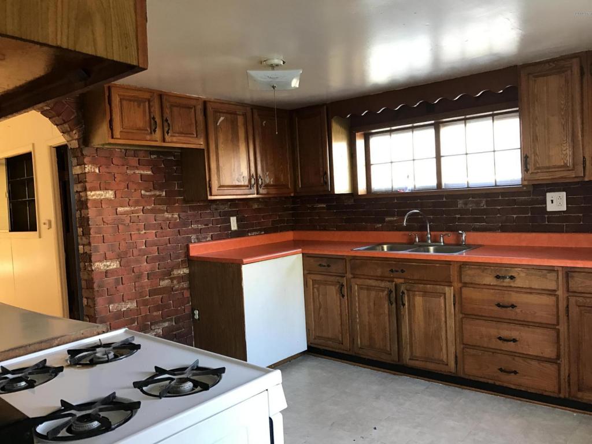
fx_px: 479
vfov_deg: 49.7
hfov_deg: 63.4
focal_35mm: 28
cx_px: 296
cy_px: 222
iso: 40
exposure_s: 1/15
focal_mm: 3.99
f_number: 1.8
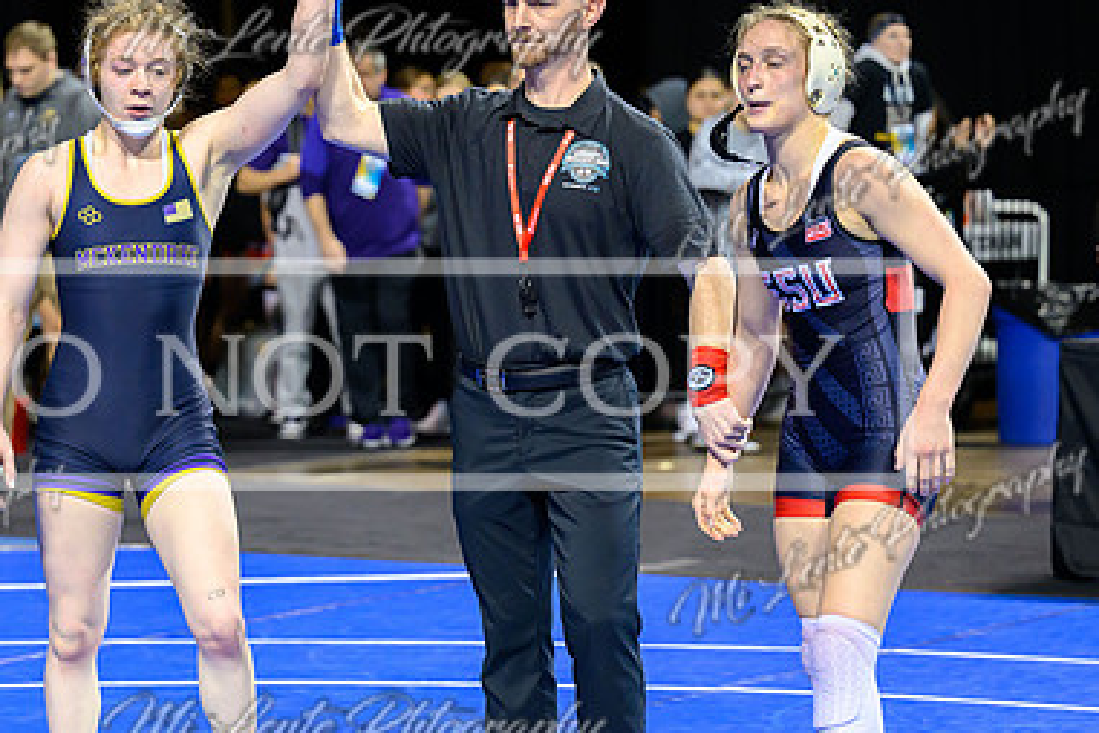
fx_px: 5006
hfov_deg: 12.5
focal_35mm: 164
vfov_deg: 8.4
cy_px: 353
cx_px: 210
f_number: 2.8
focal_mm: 92
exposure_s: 1/800
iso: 3200
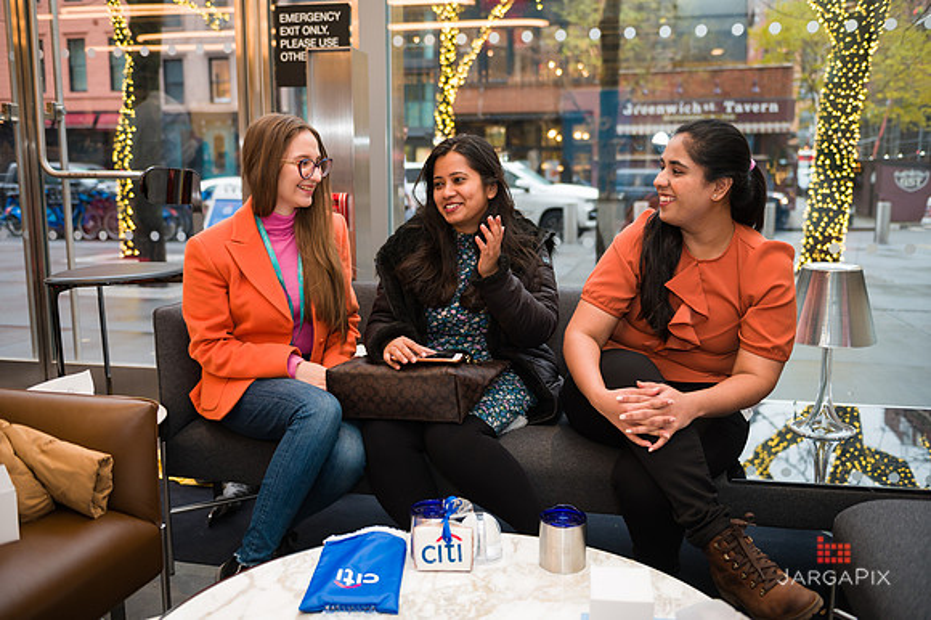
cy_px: 310
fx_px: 827
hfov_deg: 58.7
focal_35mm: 32
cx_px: 466
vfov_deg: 41.1
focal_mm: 32
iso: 400
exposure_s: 1/125
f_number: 3.2
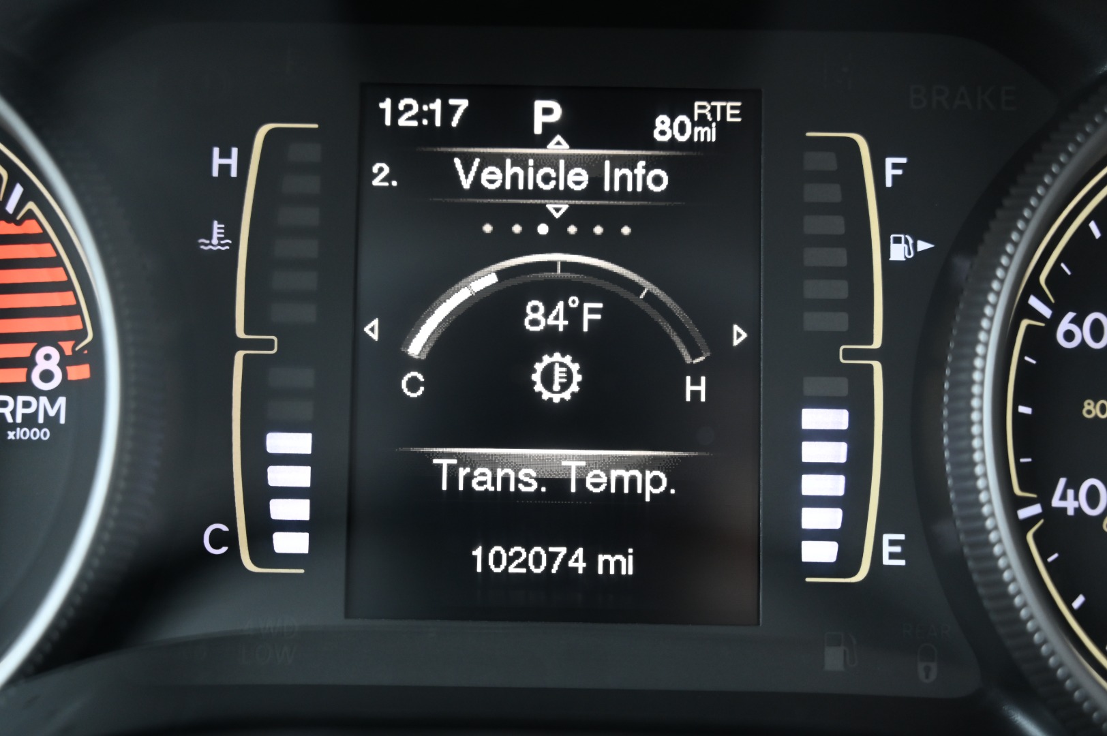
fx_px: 1598
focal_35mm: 52
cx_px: 554
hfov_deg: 38.2
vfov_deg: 25.9
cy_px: 368
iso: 1400
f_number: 4
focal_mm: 52
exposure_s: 1/125
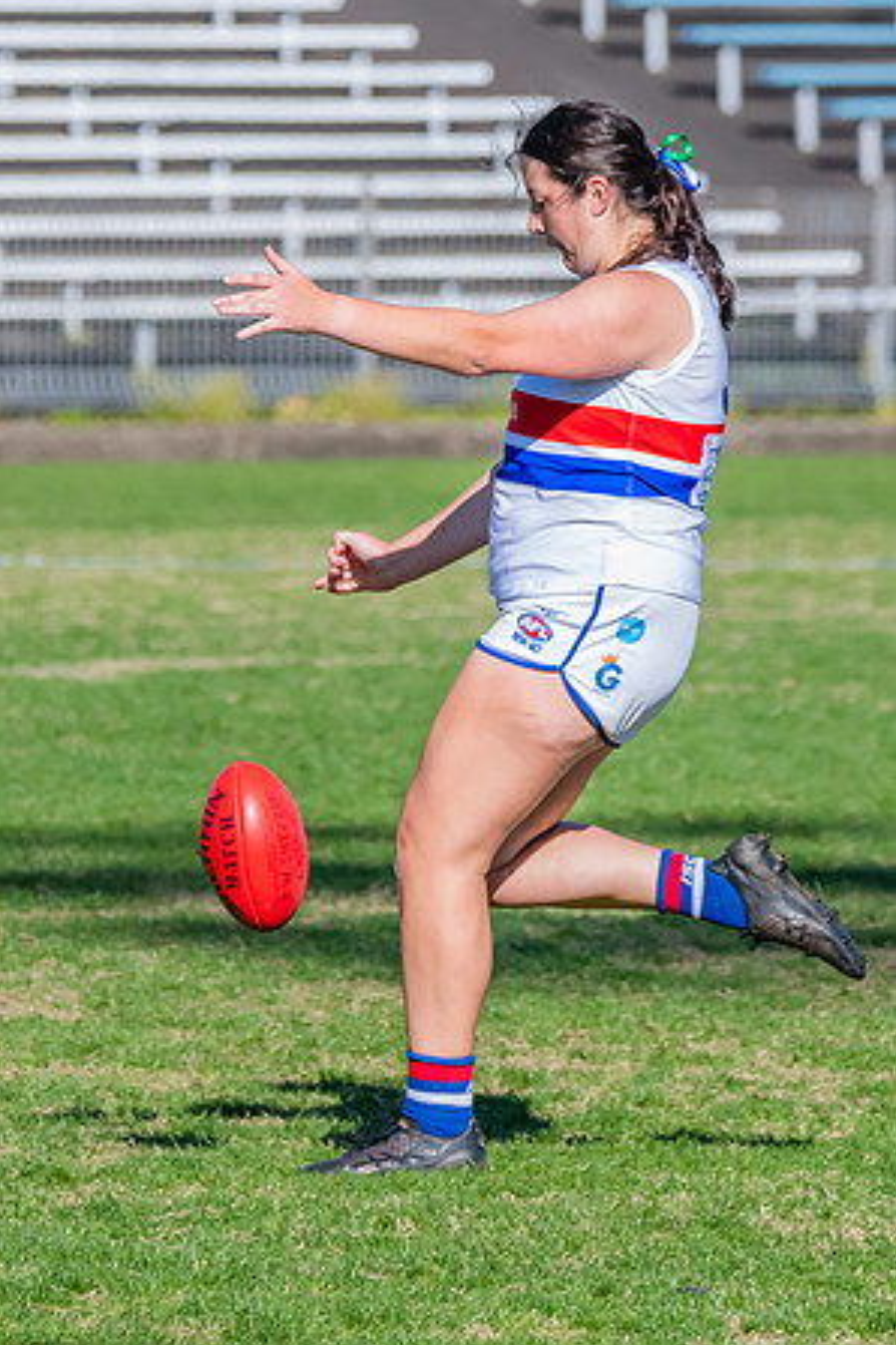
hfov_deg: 1.8
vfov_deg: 2.8
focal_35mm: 748
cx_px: 138
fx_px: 27923
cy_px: 534
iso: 800
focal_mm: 320
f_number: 9
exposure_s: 1/1600
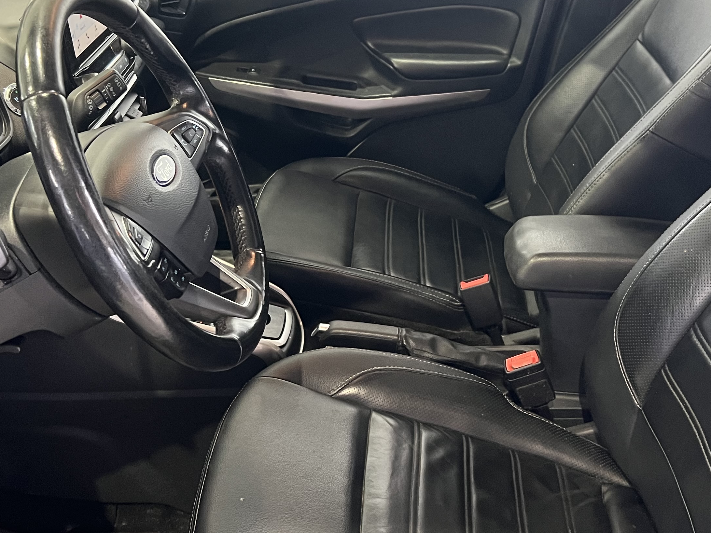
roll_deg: -2.3
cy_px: 207
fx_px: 986
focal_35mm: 48
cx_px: 351
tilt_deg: -24.9
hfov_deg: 39.7
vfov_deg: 30.2
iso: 320
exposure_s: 1/60
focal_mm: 5.7
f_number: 1.5
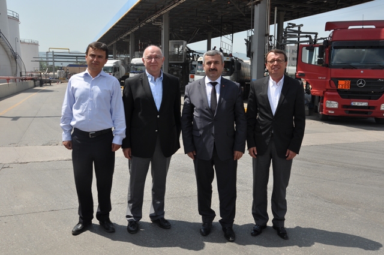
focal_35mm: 33
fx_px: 352
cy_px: 128
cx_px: 192
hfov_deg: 57.3
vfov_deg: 39.9
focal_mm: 22
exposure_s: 1/200
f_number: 13
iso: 200
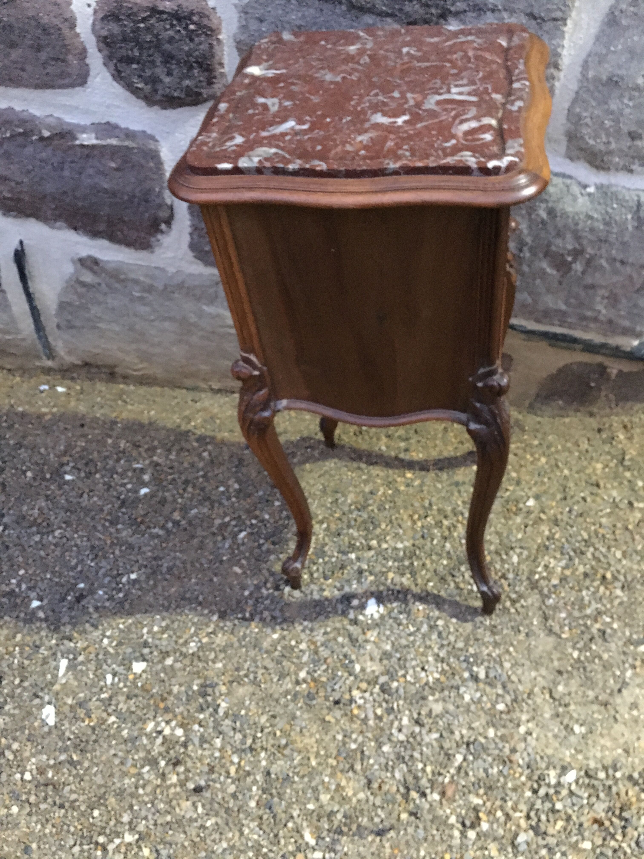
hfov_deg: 48.2
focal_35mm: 29
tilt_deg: -46.6
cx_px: 322
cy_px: 430
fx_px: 719
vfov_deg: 61.7
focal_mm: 4.15
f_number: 2.2
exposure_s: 1/17
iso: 500
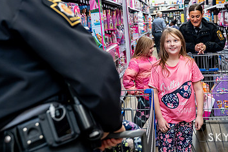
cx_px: 134
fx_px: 291
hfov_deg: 42.6
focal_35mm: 46
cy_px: 28
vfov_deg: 28.5
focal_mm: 28
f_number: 3.2
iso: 3200
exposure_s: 1/320
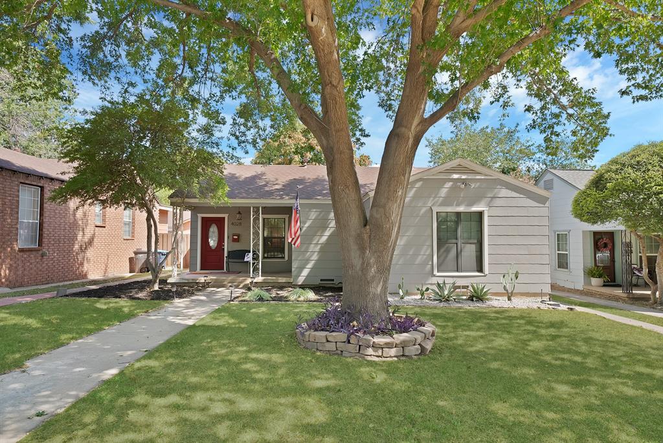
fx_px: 387
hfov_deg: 81.2
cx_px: 332
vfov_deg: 59.6
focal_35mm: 21
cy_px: 222
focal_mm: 21
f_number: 8
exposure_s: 1/80
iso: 640
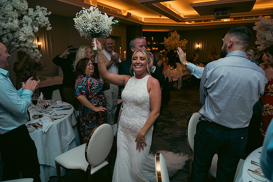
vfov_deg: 53.2
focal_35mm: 24
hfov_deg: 73.7
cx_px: 136
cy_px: 91
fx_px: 182
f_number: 3.5
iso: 800
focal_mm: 24
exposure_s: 1/160
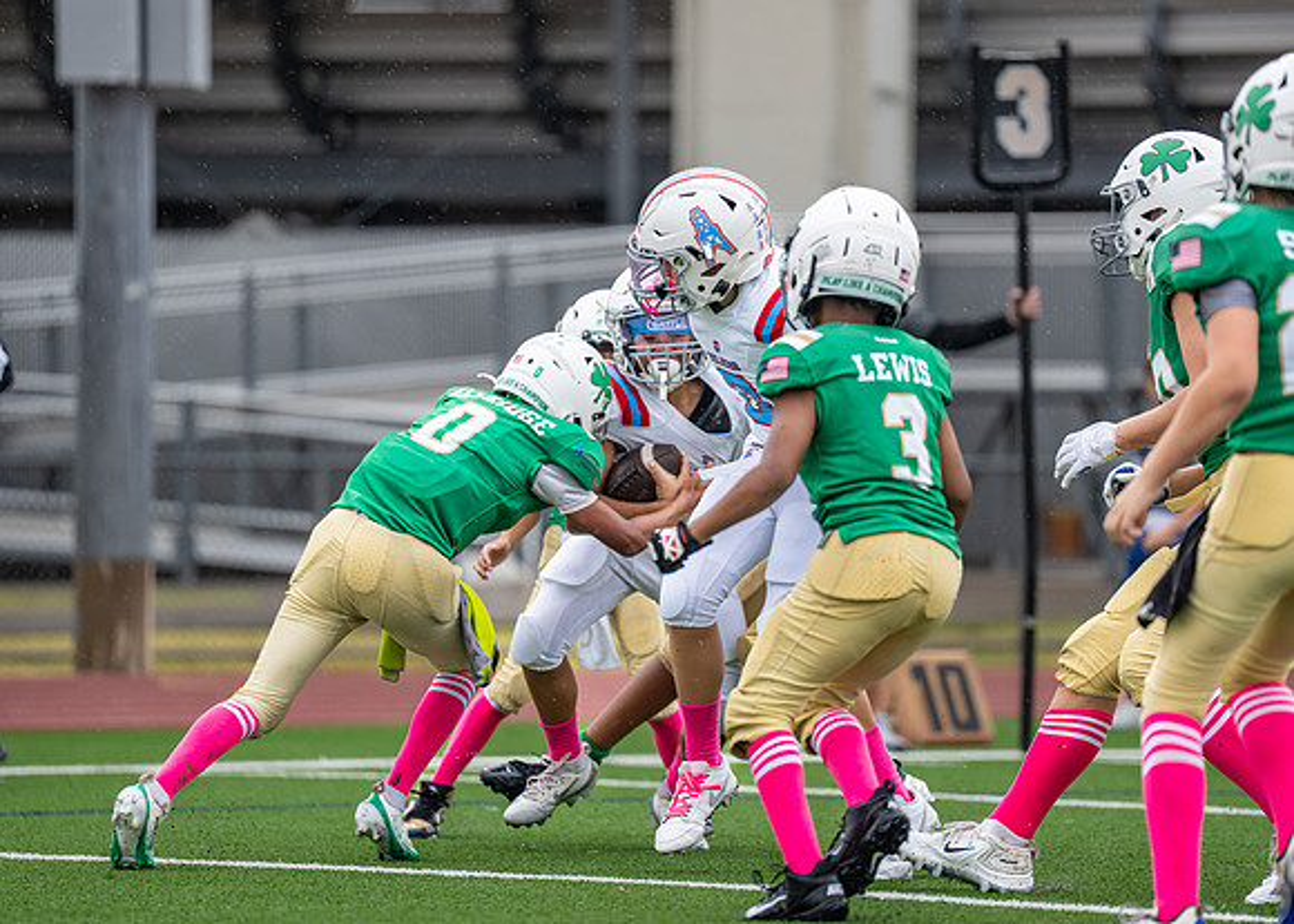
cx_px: 711
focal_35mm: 253
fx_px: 9296
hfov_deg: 8.0
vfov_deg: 5.7
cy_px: 423
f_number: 2.8
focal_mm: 197
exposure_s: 1/1000
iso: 400
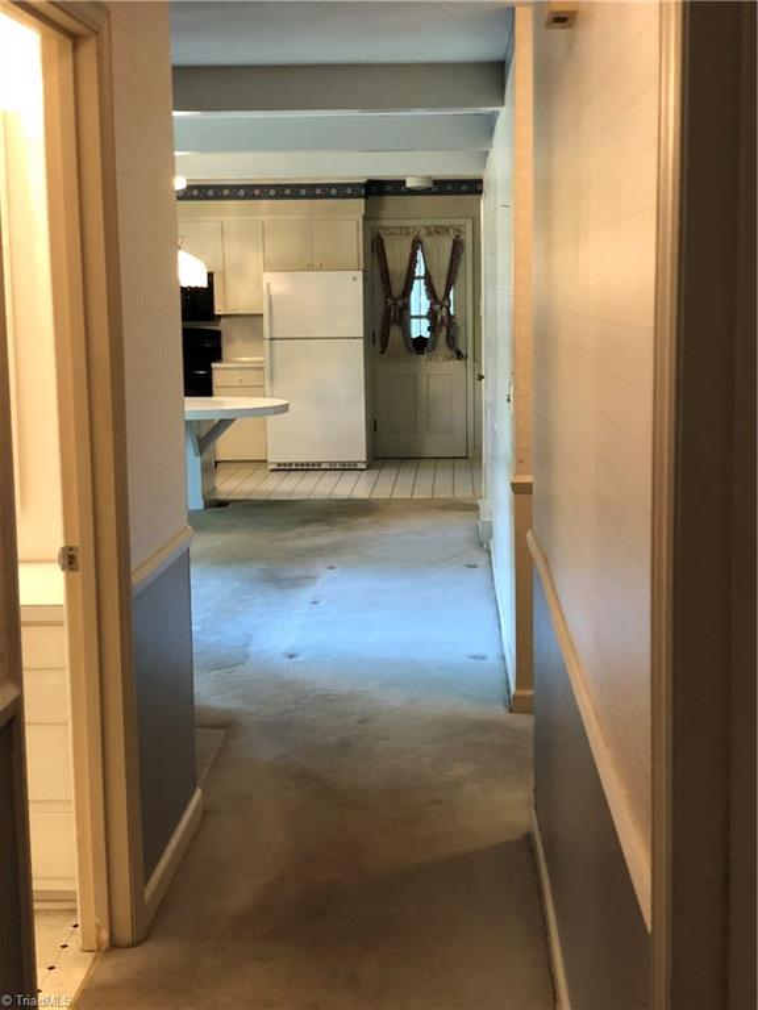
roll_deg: +1.6
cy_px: 505
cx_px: 379
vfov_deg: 36.8
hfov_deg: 28.0
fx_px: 1518
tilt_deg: -8.8
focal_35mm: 52
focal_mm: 6
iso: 160
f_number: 2.4
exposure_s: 1/24
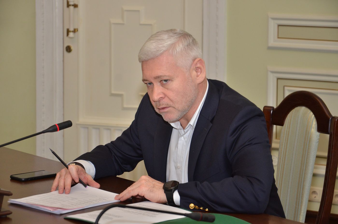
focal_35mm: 105
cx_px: 169
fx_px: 984
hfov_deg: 19.5
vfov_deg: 13.0
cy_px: 112
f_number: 5.3
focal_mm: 70
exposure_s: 1/200
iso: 800
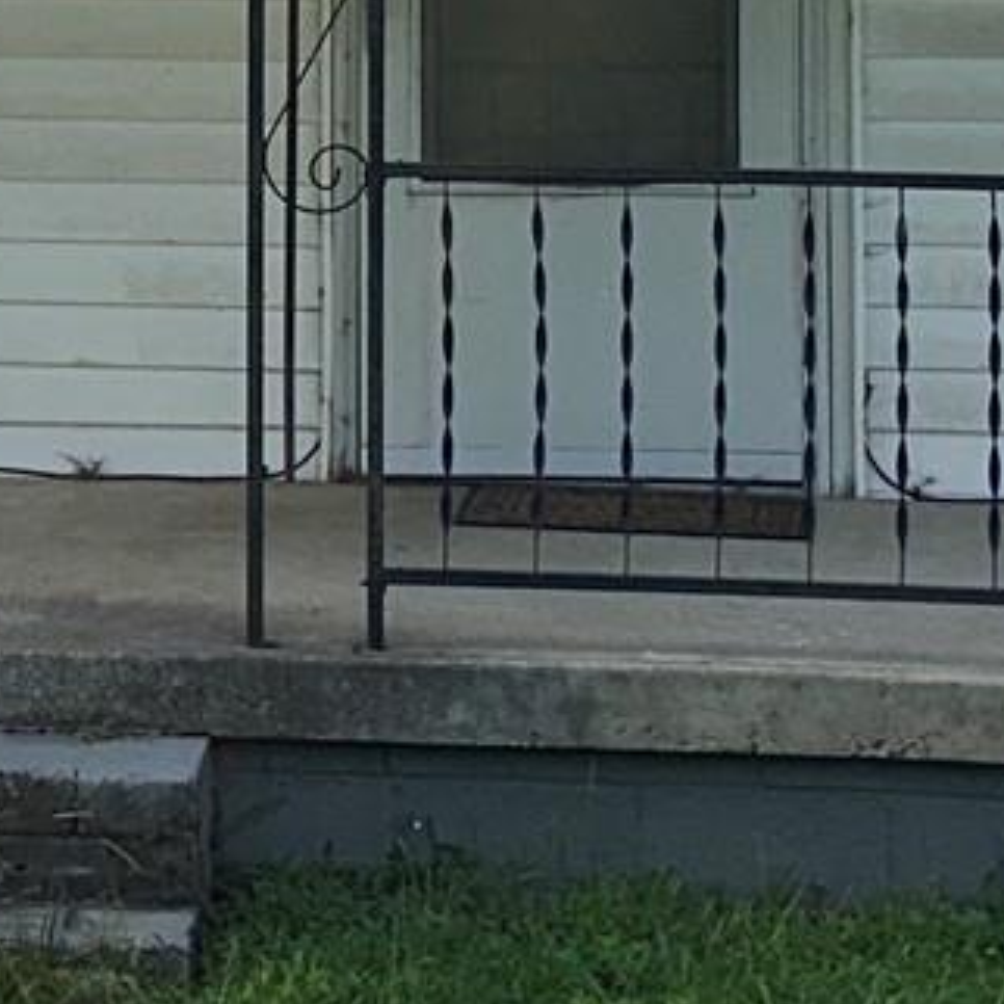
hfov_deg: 12.8
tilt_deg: -0.6
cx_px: 103
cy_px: -262
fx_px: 4430
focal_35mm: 135
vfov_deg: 12.6
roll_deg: -1.0
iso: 64
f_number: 1.78
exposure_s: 1/3356
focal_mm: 6.86
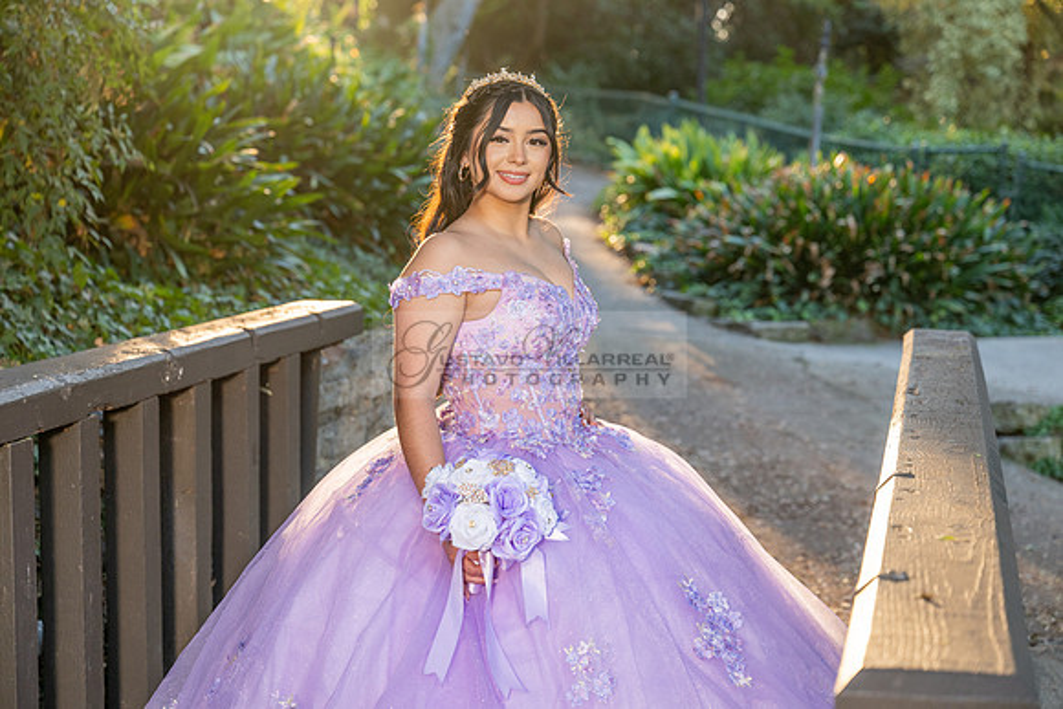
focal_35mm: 70
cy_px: 354
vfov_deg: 19.5
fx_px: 2067
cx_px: 532
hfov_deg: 28.8
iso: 400
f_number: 4
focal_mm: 70
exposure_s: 1/200
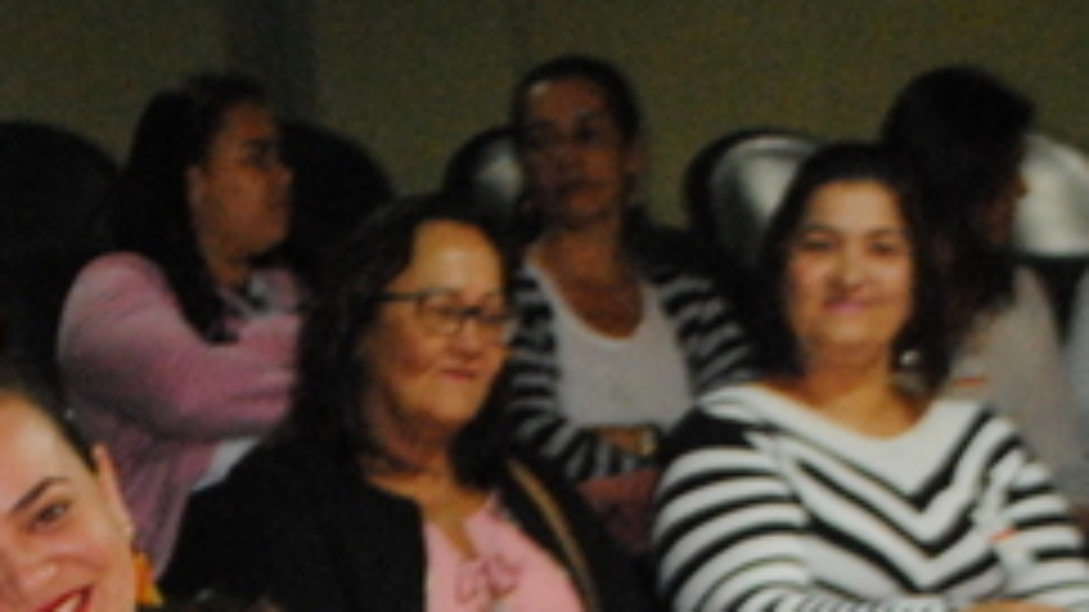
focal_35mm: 135
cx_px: 270
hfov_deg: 15.8
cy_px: 1066
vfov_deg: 8.7
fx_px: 3897
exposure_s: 1/30
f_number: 4.2
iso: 1600
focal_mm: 26
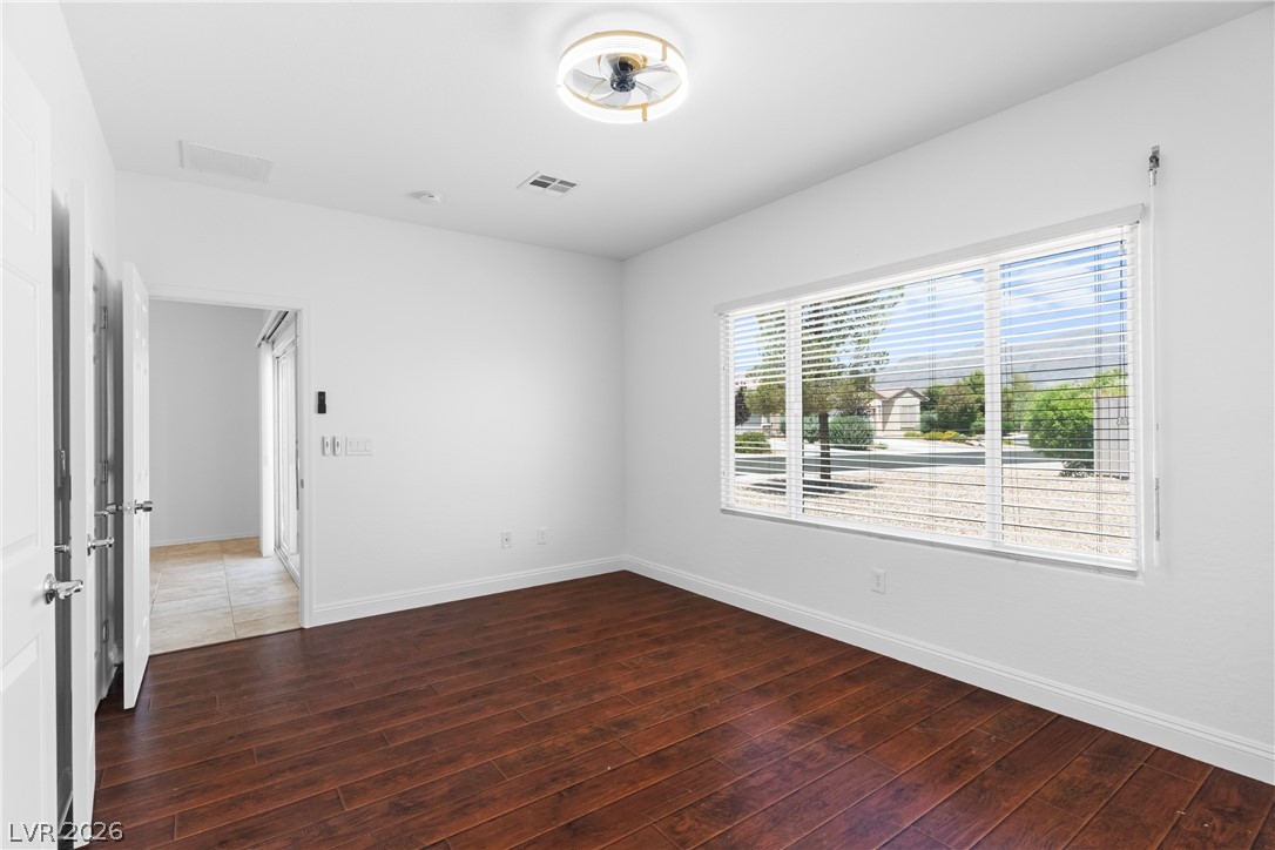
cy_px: 425
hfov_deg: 93.3
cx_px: 638
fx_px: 602
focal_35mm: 17
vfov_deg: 70.4
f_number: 8
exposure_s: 1/30
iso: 400
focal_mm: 17
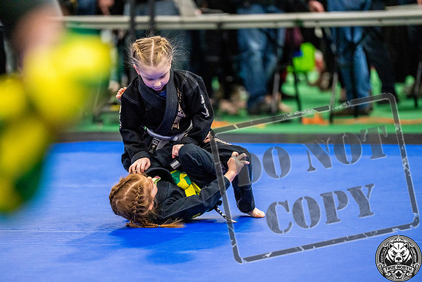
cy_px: 141
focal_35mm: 200
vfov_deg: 6.9
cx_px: 211
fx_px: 2345
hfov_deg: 10.3
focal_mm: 200
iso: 5000
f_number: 2.8
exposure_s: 1/500
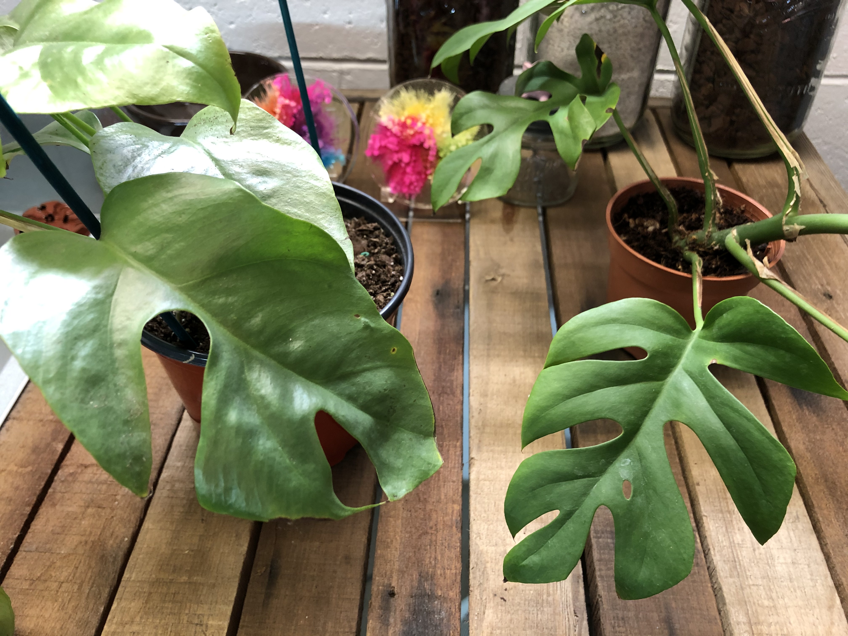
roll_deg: -2.2
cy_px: 318
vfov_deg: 49.7
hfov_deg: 63.4
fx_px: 686
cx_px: 424
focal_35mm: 28
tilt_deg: -42.7
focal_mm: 3.99
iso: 40
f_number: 1.8
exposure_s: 1/17
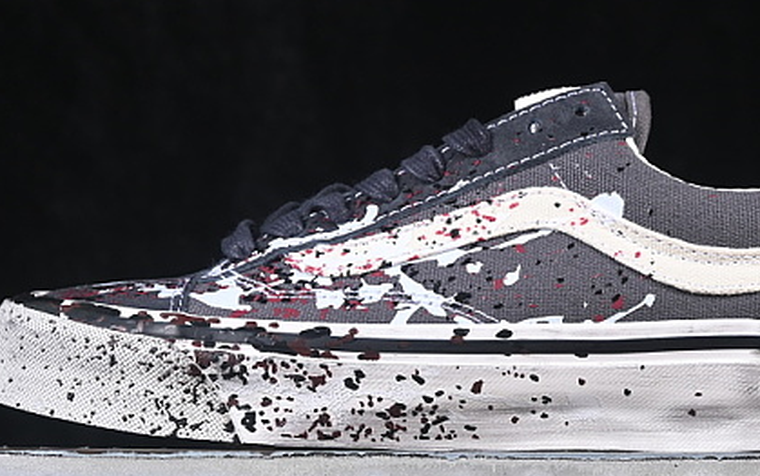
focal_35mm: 146
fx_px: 3024
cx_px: 470
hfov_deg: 14.3
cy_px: 152
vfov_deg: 9.0
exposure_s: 1/60
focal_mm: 50
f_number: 7.1
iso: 160
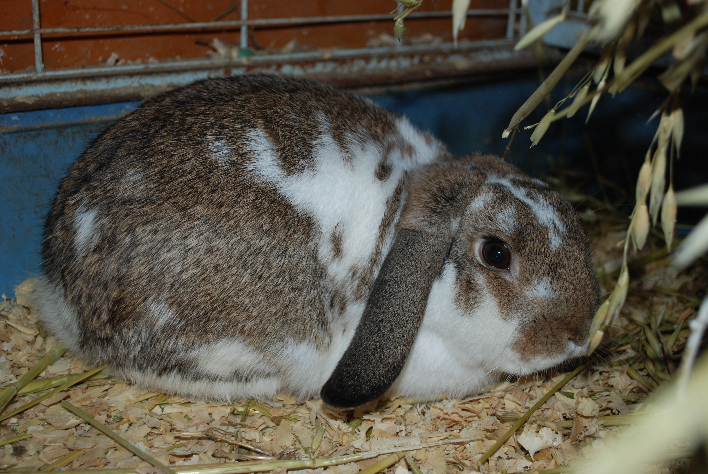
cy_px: 237
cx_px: 354
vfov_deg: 28.2
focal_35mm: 48
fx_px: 945
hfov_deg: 41.1
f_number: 5
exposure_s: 1/60
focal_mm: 32
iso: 200
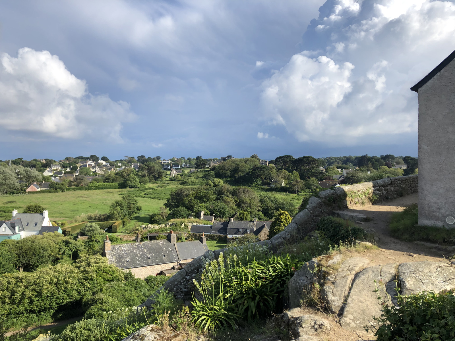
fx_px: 368
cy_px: 170
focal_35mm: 28
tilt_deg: -1.8
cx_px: 228
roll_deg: +0.9
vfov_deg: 49.7
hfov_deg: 63.4
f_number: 1.8
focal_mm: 4
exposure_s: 1/2183
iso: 20
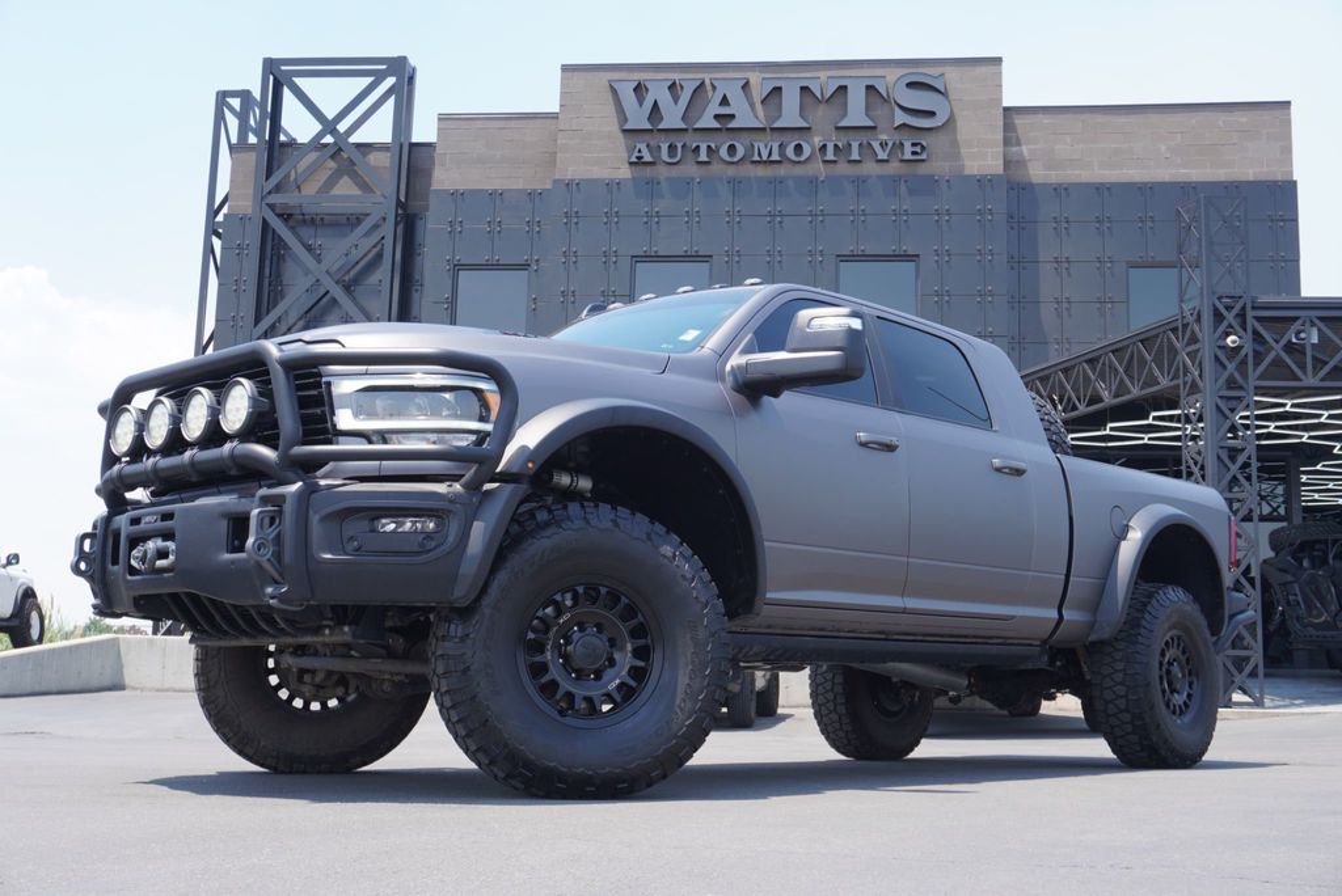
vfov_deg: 33.1
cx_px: 671
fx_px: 1511
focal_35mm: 40
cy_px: 448
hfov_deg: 47.9
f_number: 7.1
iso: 100
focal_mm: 27
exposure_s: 1/160
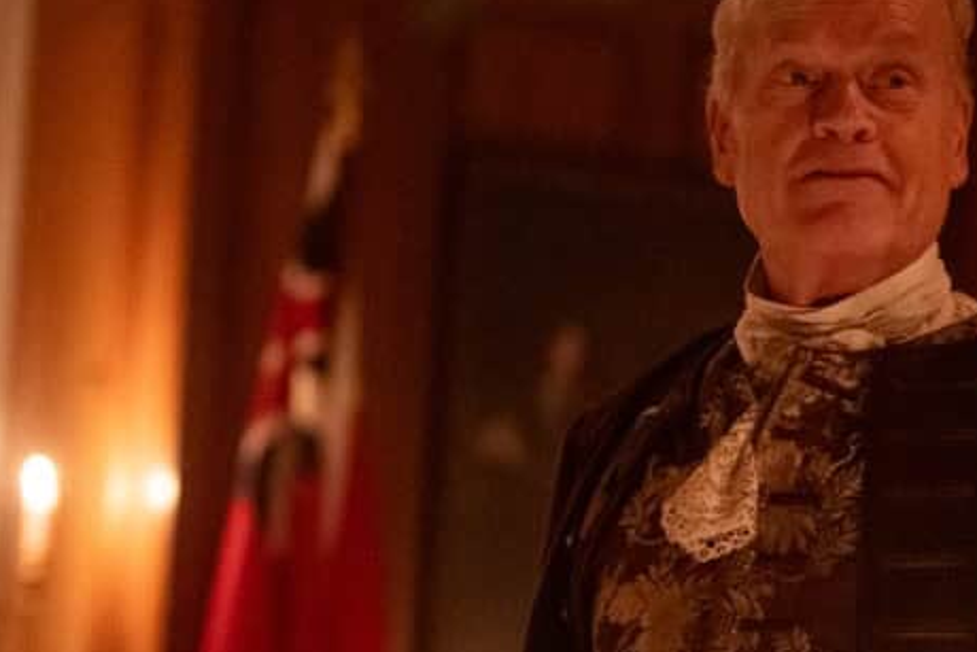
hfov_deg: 12.2
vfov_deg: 8.2
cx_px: 941
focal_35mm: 167
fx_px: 4533
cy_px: 611
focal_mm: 50
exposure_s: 1/100
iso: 6400
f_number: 1.4
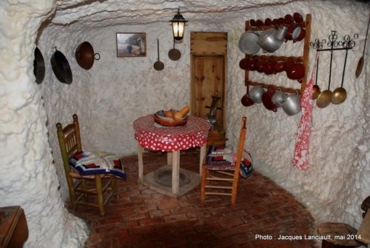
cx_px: 185
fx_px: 278
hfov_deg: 67.3
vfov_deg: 48.1
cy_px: 124
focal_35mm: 27
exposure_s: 1/60
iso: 200
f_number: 3.5
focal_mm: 18
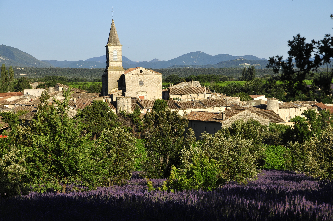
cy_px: 110
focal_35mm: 98
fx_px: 901
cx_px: 166
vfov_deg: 14.0
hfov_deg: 20.9
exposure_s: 1/400
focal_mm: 65
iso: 200
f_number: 10
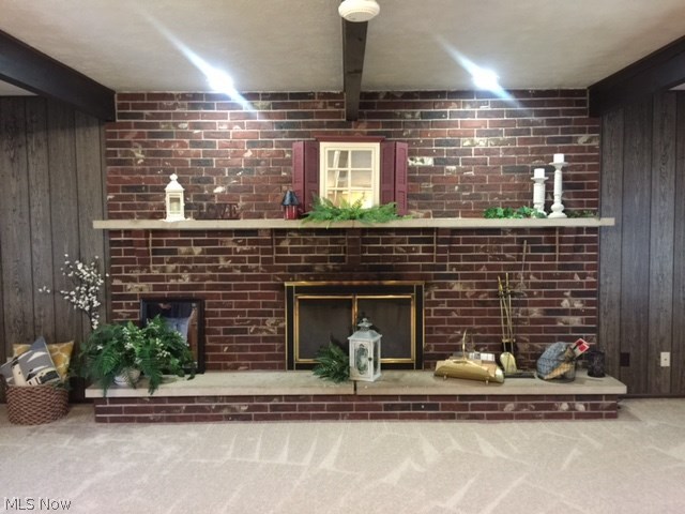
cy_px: 257
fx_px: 574
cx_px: 342
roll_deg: +0.3
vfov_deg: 48.2
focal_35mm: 29
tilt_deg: -3.6
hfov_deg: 61.7
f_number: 2.2
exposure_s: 1/4
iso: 100
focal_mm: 4.15
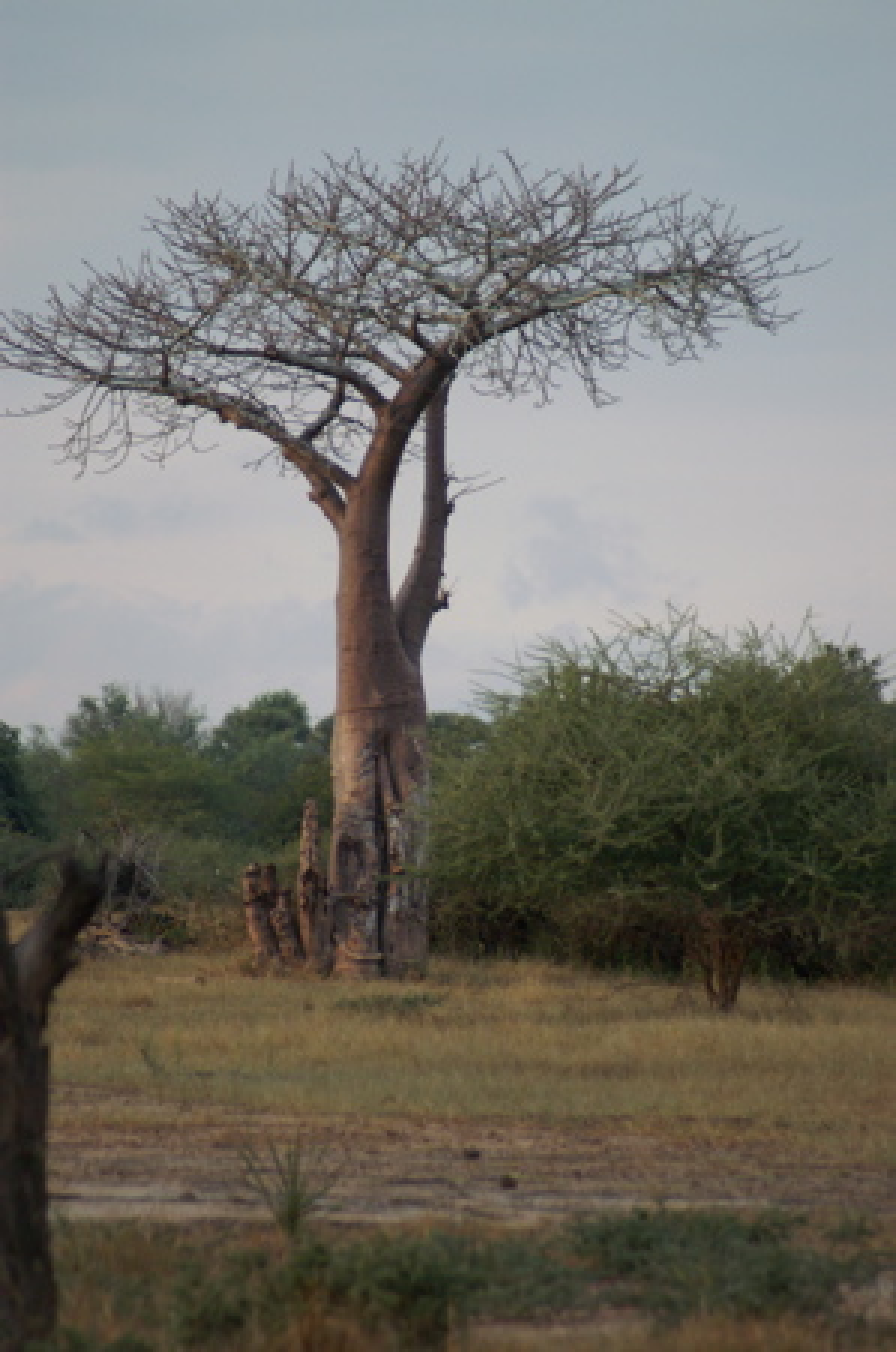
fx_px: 11804
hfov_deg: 4.3
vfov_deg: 6.6
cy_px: 676
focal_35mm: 315
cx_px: 448
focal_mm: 210
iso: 800
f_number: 5.6
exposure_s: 1/400
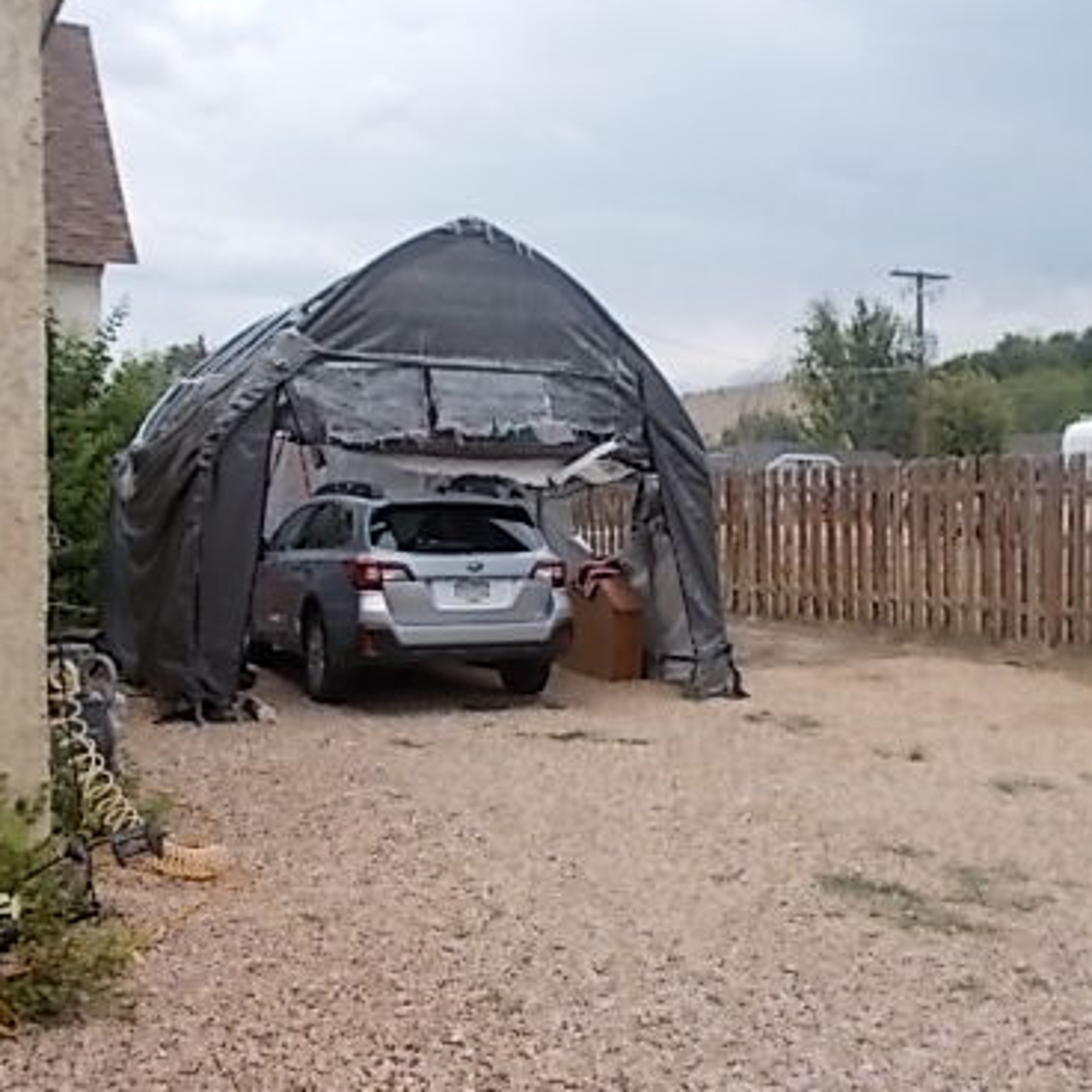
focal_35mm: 40
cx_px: 703
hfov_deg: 41.5
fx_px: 1428
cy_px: 573
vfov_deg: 41.8
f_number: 3.2
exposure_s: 1/640
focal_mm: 4.6
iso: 80
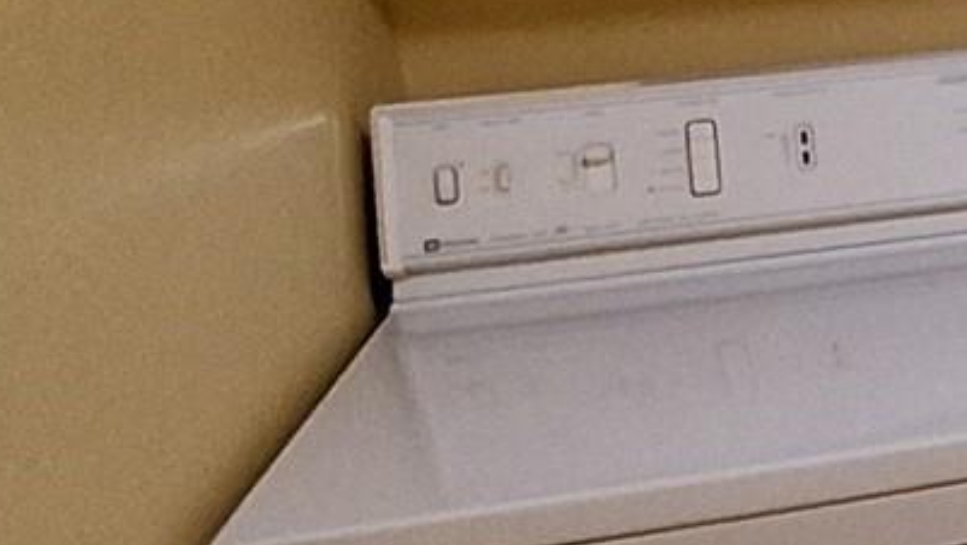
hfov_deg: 16.8
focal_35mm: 89
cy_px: 101
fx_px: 2283
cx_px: 2014
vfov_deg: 13.5
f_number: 2.2
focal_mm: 1.46
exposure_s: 1/24
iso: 160
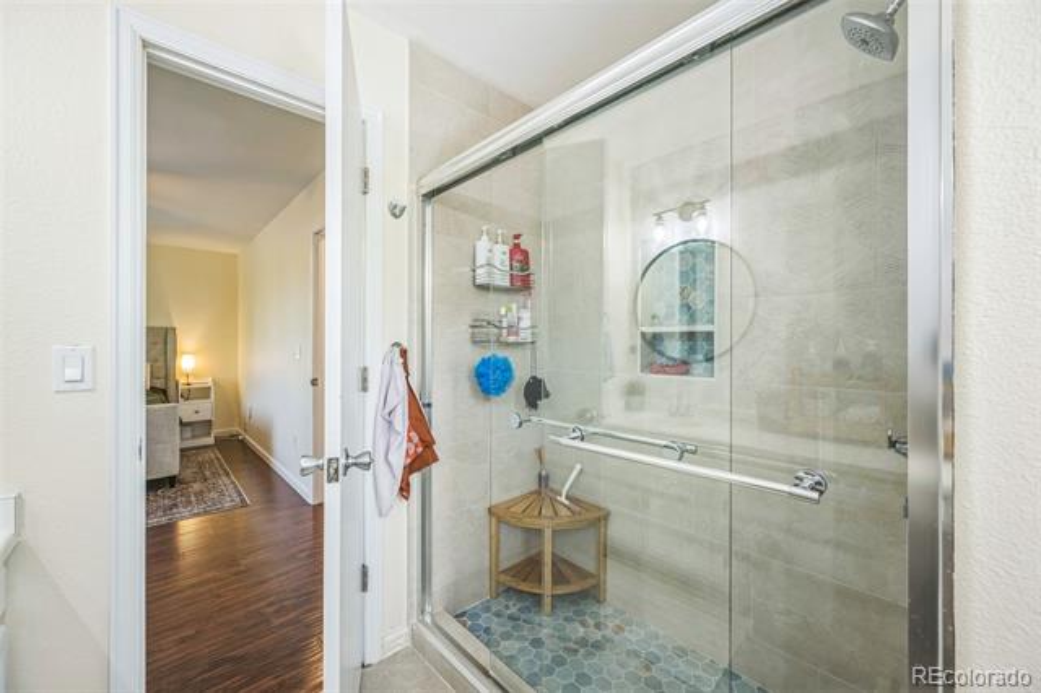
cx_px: 520
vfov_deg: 81.1
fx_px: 405
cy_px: 346
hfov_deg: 104.3
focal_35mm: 14
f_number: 7.1
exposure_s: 1/25
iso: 400
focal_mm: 14
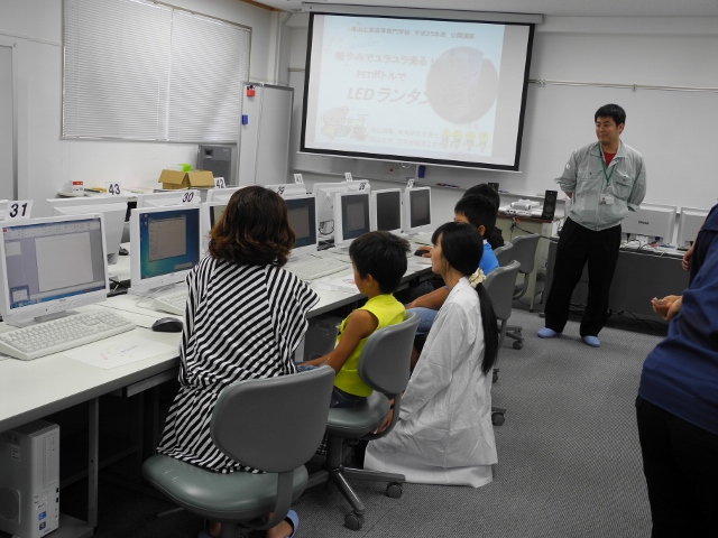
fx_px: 788
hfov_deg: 49.0
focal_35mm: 38
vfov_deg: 37.7
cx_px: 359
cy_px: 269
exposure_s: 1/60
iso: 100
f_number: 3.2
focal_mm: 8.1
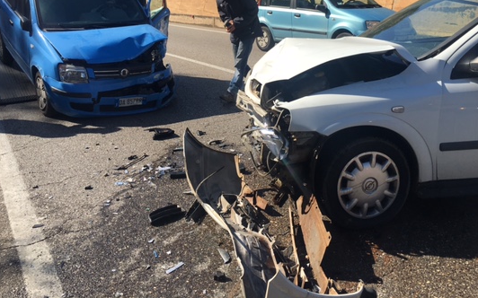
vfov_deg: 33.9
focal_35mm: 37
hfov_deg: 52.7
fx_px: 482
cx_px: 251
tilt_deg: -8.3
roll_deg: +0.9
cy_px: 83
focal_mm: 4.15
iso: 25
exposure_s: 1/1479
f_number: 2.2
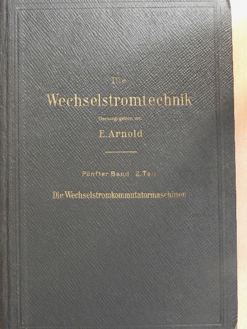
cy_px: 164
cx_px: 124
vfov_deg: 34.9
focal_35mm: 55
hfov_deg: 26.6
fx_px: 523
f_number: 4
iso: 800
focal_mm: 9.9
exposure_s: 1/6
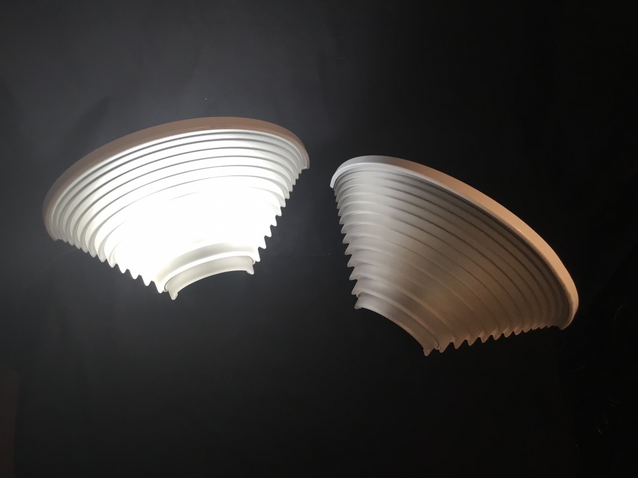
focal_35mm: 31
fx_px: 571
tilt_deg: -65.8
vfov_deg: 45.4
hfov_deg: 58.4
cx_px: 319
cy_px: 239
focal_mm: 3.3
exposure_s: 1/33
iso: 25
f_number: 2.4
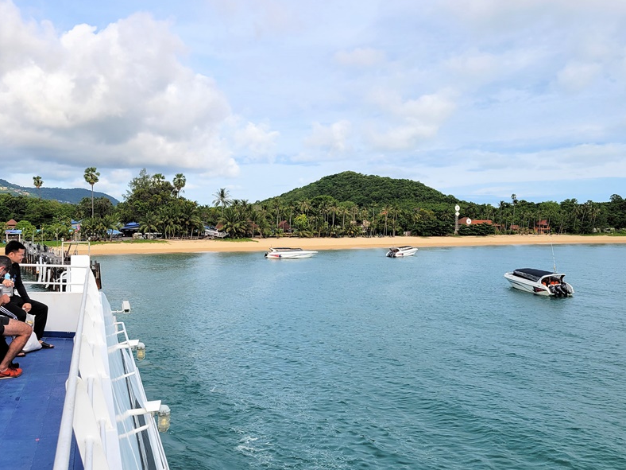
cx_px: 315
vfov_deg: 42.9
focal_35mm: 33
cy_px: 224
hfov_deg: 55.4
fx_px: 597
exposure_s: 1/2767
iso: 40
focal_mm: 5.4
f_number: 1.8
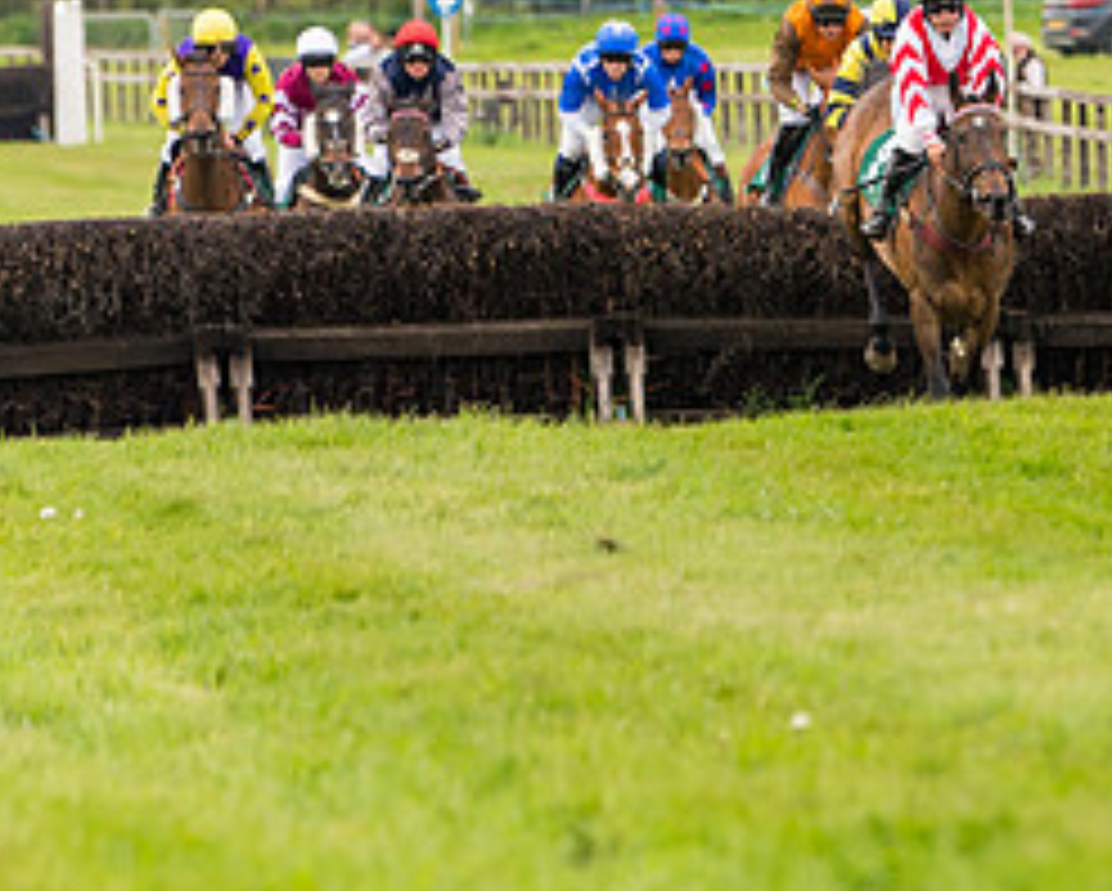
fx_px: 21771
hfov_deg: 2.9
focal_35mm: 661
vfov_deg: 2.3
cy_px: 277
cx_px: 986
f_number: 4
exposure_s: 1/1250
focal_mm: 200
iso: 400
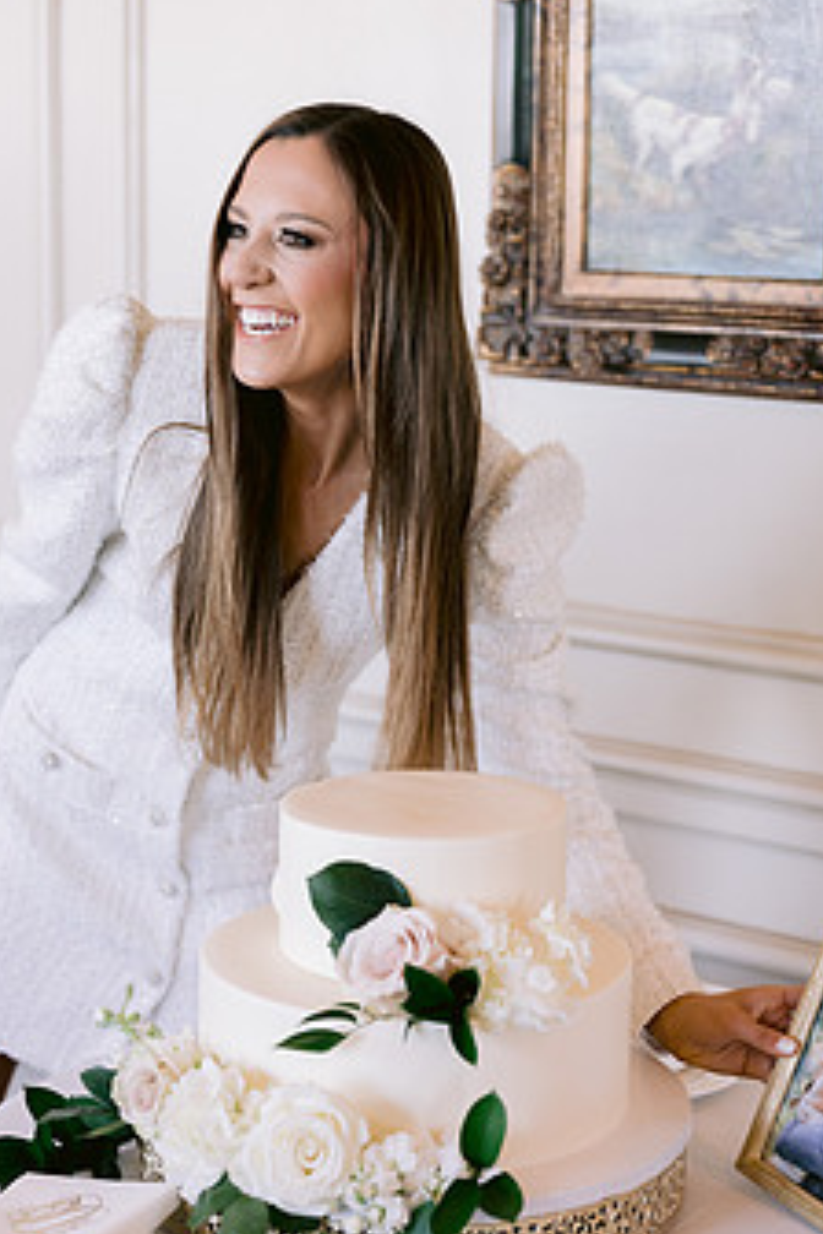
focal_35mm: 67
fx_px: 2297
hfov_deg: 20.3
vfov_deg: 30.1
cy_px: 657
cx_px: 382
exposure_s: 1/200
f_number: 2.8
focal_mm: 50
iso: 800
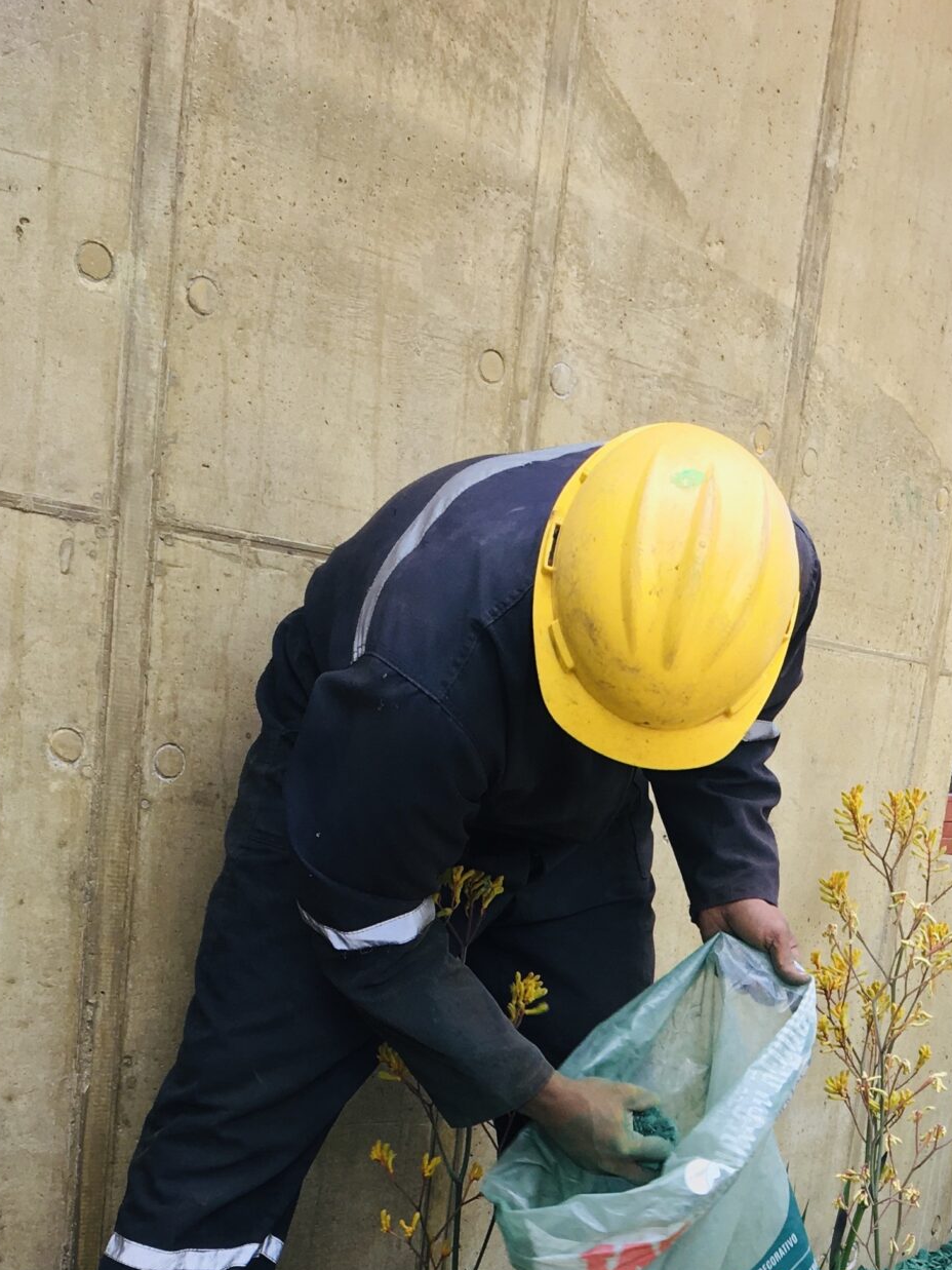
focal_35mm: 60
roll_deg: -8.1
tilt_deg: -13.2
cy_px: 1265
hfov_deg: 23.9
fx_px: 2200
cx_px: 824
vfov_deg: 30.0
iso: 25
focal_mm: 4.15
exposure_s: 1/129
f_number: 2.2
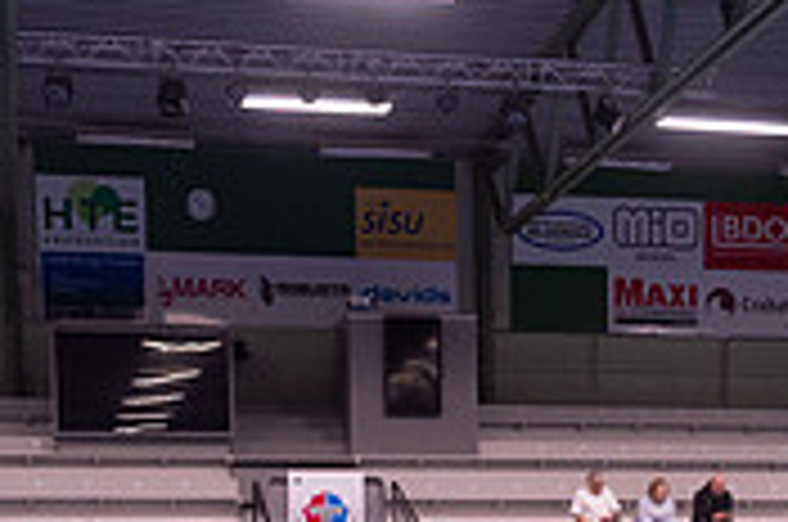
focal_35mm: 81
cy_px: 783
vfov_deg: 15.5
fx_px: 1770
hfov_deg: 25.1
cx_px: 428
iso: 3200
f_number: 3.2
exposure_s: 1/640
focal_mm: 24
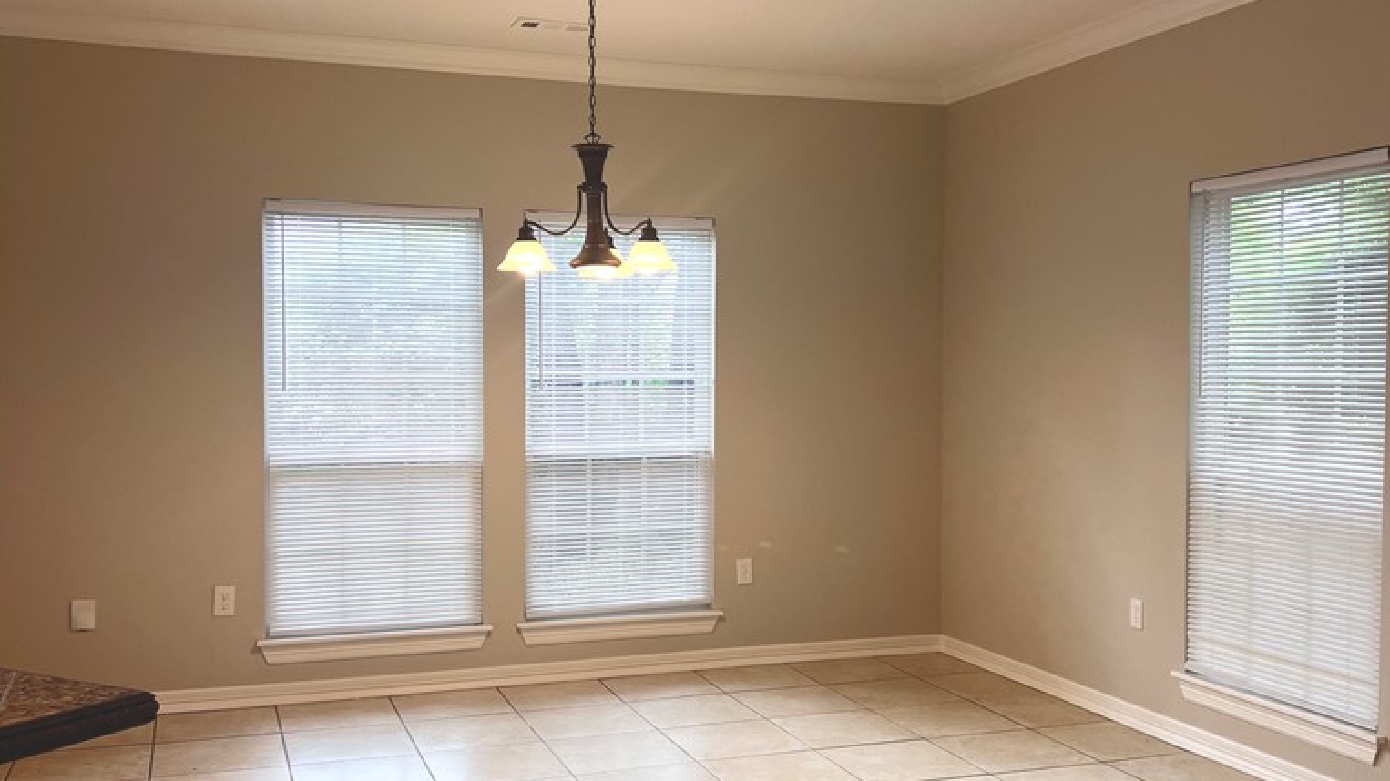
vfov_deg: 31.2
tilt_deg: -1.7
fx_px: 1400
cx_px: 694
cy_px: 401
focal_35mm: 38
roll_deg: -0.1
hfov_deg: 52.8
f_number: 1.5
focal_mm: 5.7
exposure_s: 1/120
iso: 64
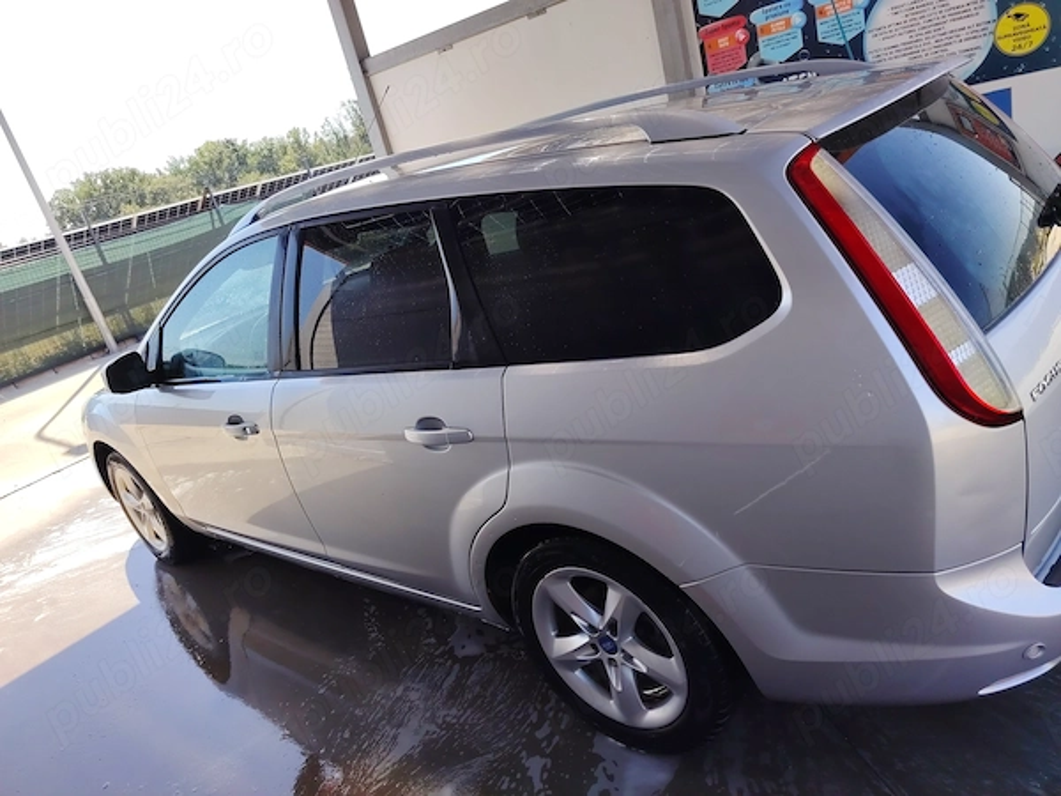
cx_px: 530
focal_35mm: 24
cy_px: 398
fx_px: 736
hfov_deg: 71.6
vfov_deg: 56.8
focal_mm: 5.25
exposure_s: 1/329
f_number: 1.75
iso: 100
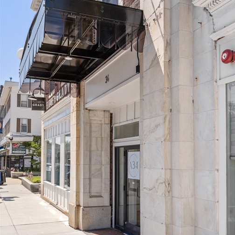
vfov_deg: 42.8
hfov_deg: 42.8
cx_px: 119
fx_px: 300
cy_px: 119
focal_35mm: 39
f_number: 5.6
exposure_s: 1/1250
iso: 100
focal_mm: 30
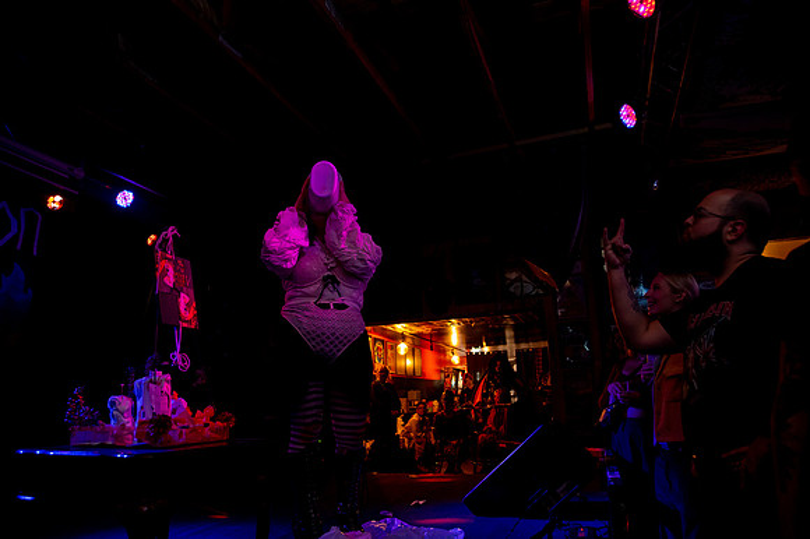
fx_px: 540
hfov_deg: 73.8
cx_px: 405
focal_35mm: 24
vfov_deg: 53.1
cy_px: 270
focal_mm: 24
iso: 5000
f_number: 4
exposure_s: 1/60
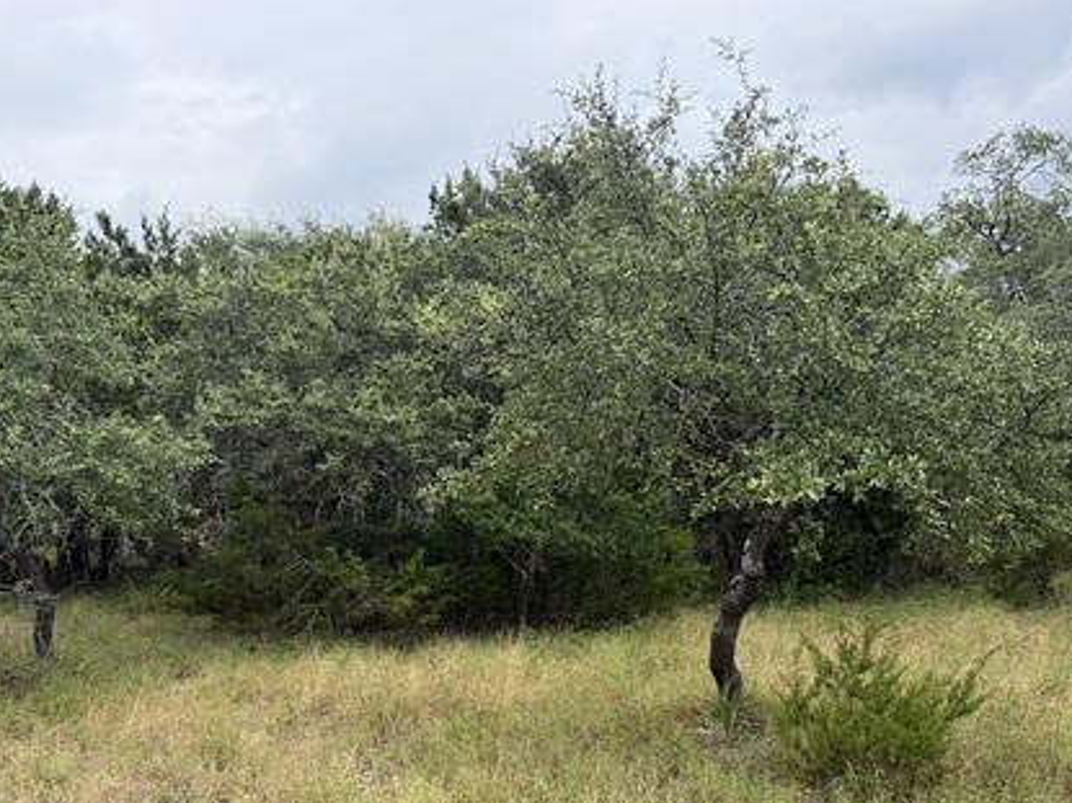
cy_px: 511
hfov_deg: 50.1
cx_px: 553
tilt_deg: +3.0
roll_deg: +0.0
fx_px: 1145
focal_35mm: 37
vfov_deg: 38.4
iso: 100
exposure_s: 1/1174
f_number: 1.78
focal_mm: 6.76
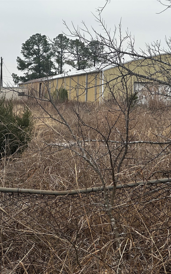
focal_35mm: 109
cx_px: 94
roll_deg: -1.7
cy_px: 137
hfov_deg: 12.0
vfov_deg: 19.1
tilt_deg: -2.3
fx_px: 813
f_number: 2.8
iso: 32
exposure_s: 1/295
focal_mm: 9
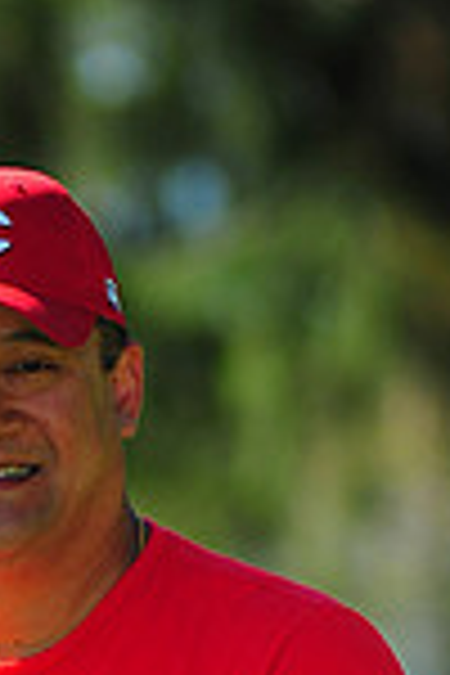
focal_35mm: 698
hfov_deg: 2.0
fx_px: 13086
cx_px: -90
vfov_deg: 2.9
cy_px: 1112
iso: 200
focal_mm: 180
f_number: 3.5
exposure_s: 1/1000
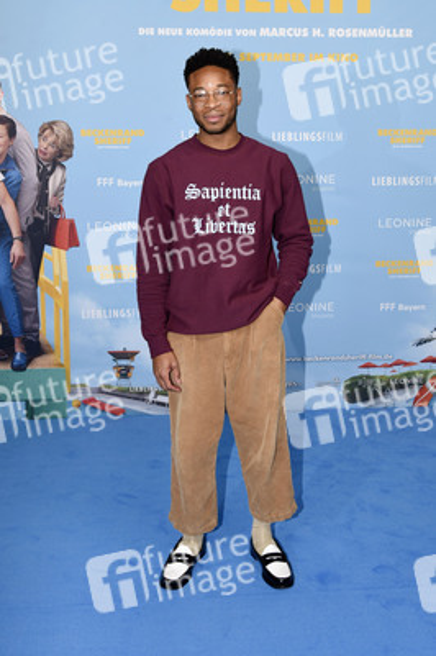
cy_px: 328
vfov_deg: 54.5
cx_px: 218
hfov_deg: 37.8
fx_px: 637
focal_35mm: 35
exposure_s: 1/160
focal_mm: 35
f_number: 6.3
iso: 500
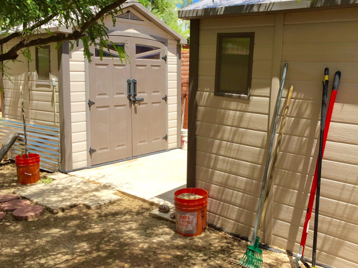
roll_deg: -0.7
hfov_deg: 51.3
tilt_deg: -6.8
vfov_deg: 39.6
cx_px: 194
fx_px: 372
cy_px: 122
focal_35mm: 36
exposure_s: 1/1412
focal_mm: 4.15
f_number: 2.2
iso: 32
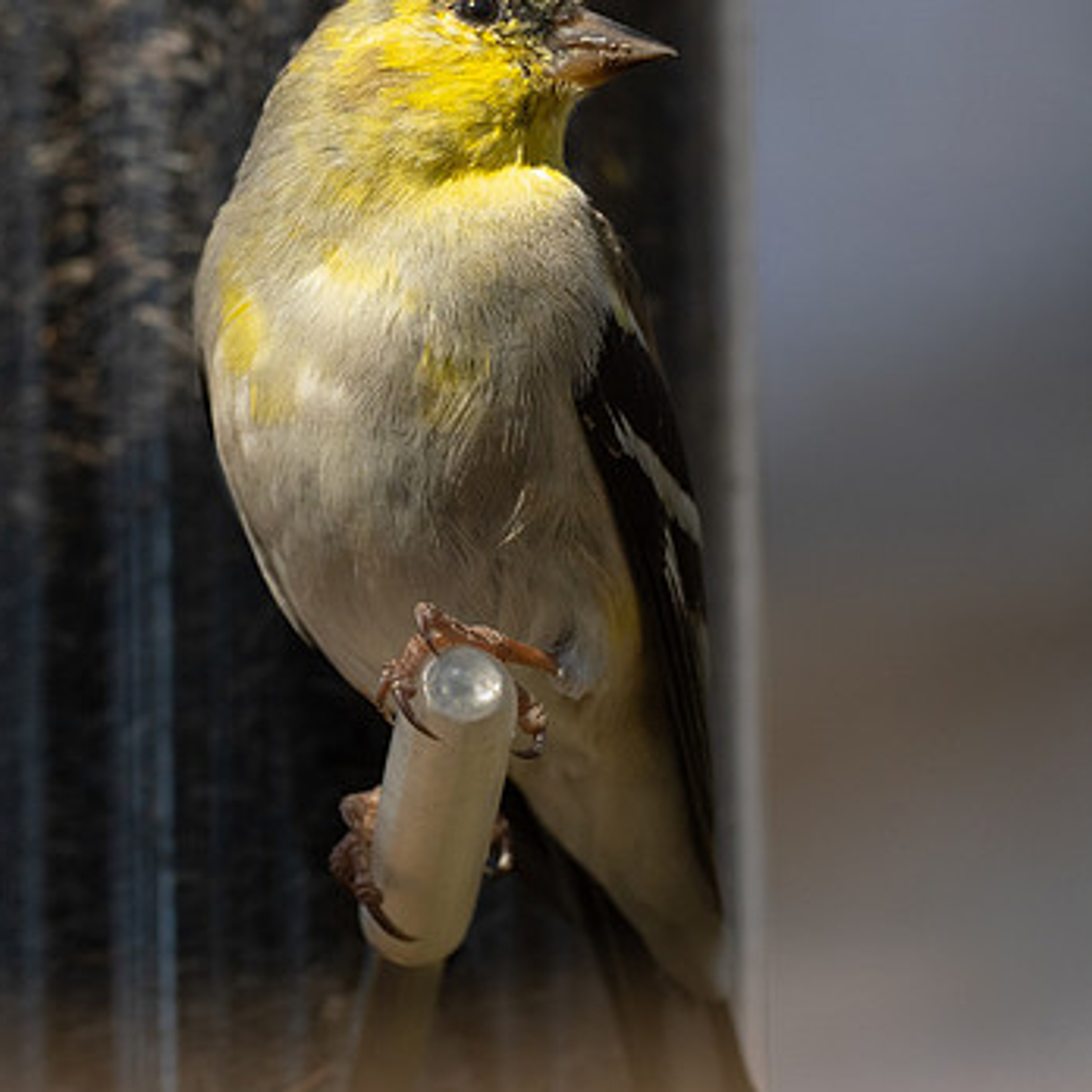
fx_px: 41936
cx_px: 381
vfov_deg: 1.5
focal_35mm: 1175
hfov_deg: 1.5
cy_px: 279
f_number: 4
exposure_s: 1/1250
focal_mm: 300
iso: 250
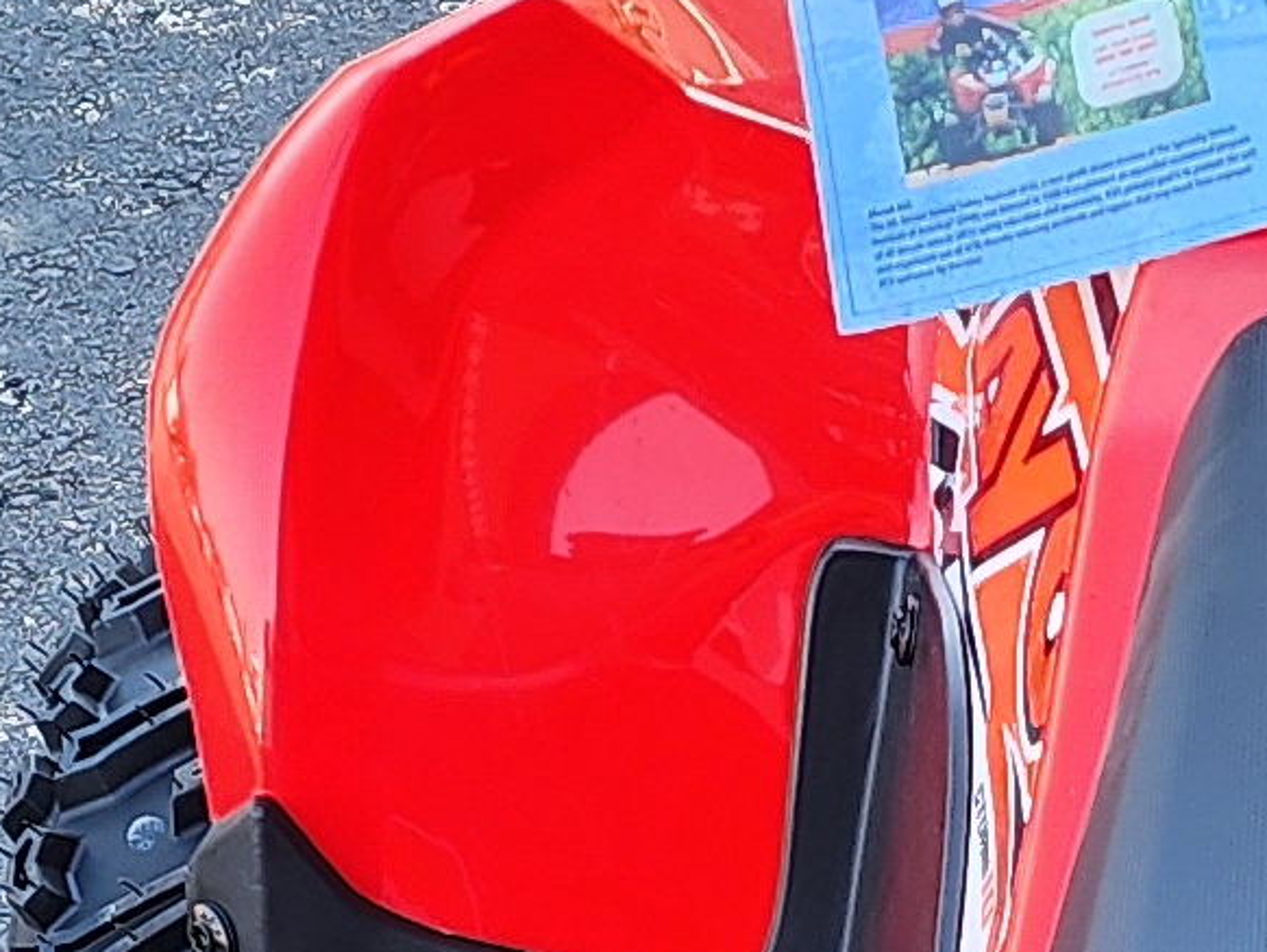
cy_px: 1900
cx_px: 1282
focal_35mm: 158
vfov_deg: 8.9
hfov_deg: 12.3
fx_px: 5785
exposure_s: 1/180
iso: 64
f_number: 1.8
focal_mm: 6.4
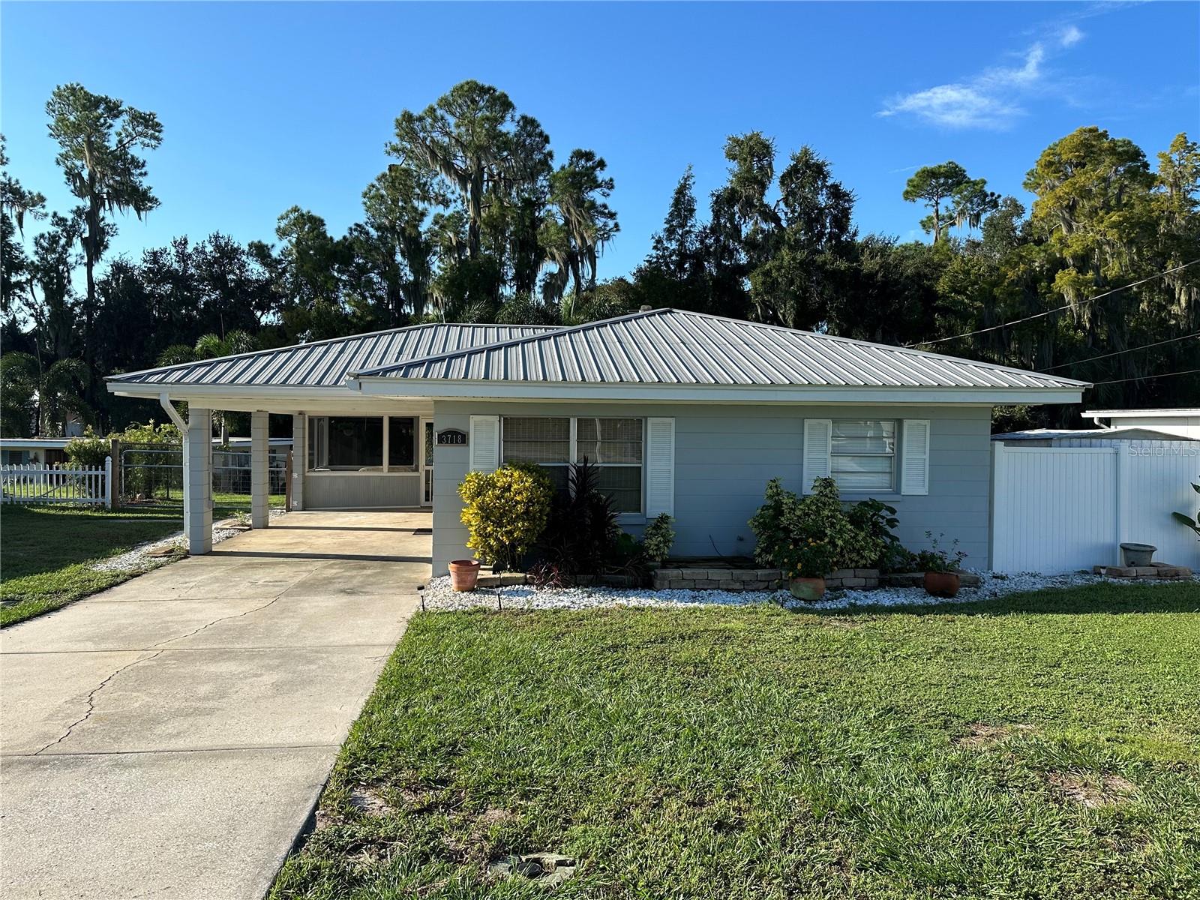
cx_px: 600
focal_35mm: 24
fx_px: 832
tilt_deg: -1.8
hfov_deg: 71.6
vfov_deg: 56.8
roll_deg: -0.9
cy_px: 450
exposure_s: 1/3058
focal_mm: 6.86
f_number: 1.78
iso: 80
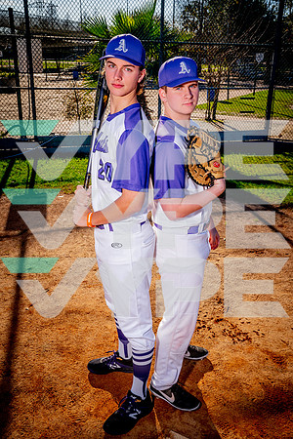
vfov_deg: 53.1
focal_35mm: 36
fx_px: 439
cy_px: 220
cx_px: 146
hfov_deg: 36.9
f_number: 13
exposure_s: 1/125
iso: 200
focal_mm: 36
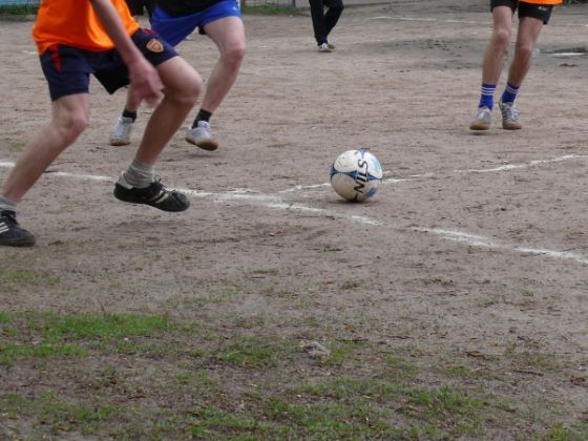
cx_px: 294
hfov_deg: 18.2
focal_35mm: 108
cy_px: 220
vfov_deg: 13.7
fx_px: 1835
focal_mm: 13.8
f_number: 4
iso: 100
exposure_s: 1/160
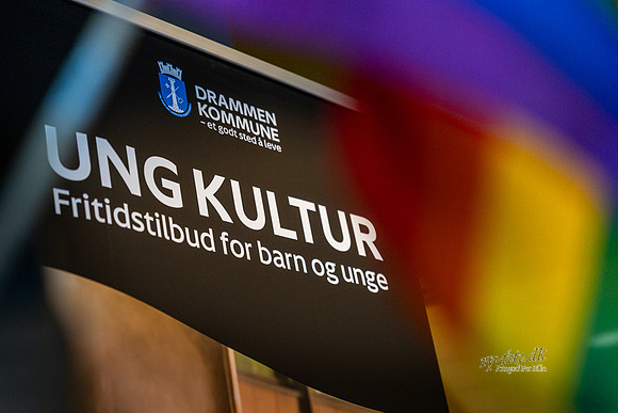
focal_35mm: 63
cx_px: 309
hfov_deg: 31.9
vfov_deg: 21.6
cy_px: 206
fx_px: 1082
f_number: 2.8
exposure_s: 1/200
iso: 5000
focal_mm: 63
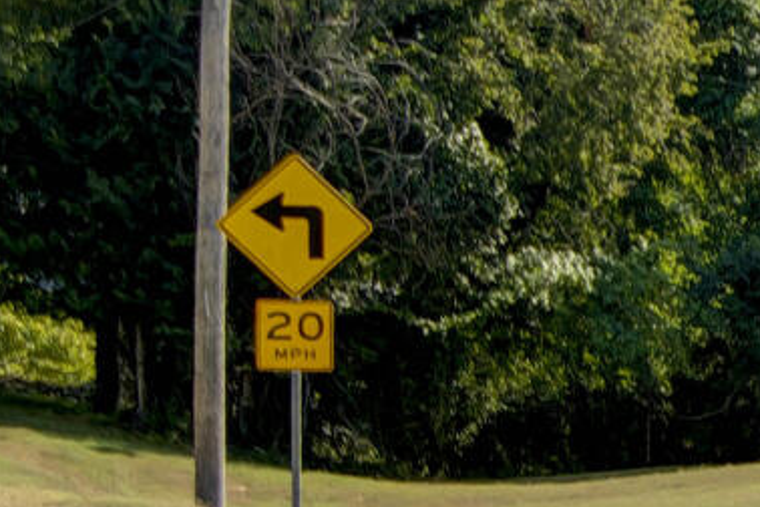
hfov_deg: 7.3
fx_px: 5024
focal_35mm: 238
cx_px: 2592
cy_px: 590
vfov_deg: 5.7
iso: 100
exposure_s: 1/125
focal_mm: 30
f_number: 6.7
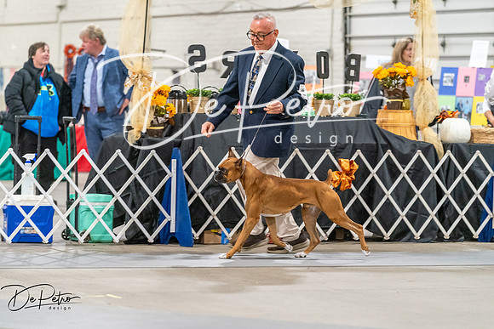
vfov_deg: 8.2
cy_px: 164
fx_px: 2292
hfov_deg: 12.3
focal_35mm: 167
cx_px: 247
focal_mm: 167
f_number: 3.5
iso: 6400
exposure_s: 1/200
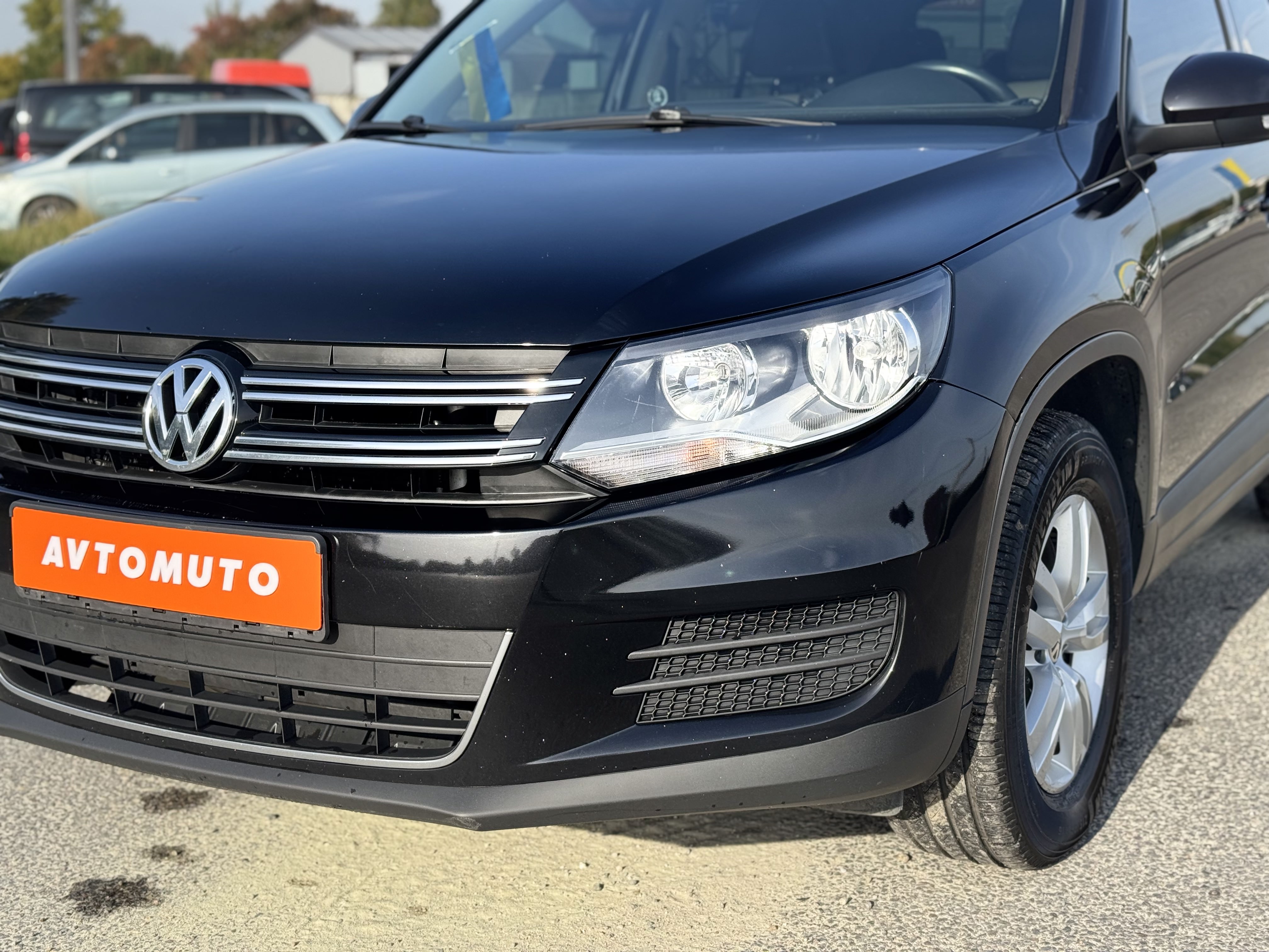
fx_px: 1760
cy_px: 476
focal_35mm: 48
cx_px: 634
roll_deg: +0.4
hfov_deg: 39.7
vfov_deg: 30.3
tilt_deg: -11.1
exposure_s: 1/2110
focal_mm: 6.76
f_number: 1.78
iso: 64
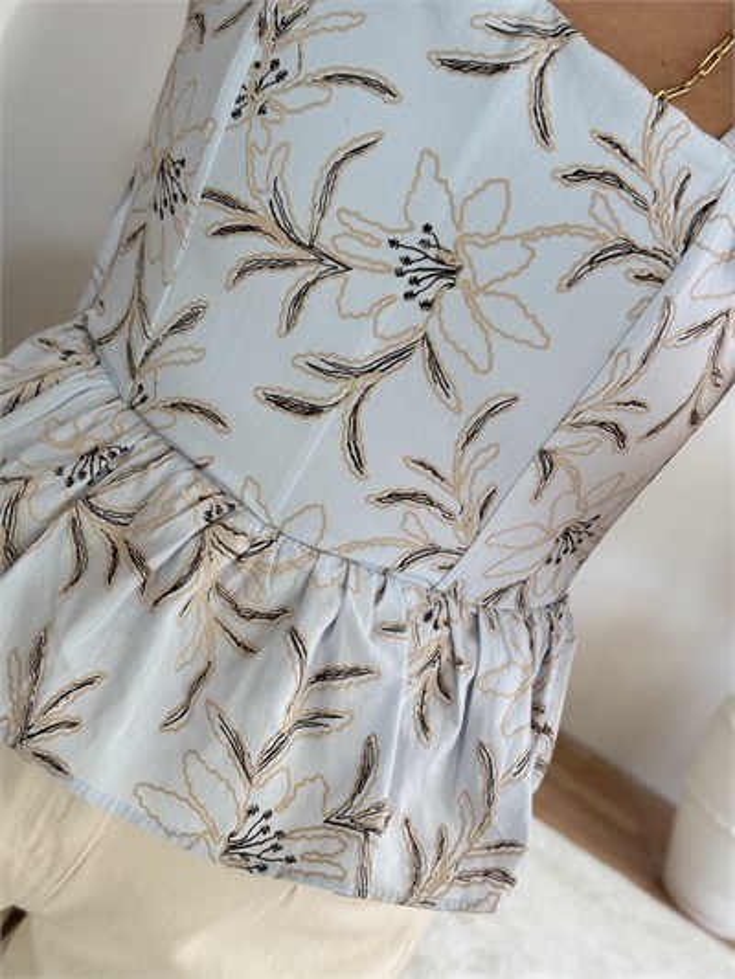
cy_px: 490
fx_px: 1358
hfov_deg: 30.3
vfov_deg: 39.6
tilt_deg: -40.6
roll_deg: -24.0
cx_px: 368
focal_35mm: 48
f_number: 1.78
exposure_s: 1/177
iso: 50
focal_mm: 6.76
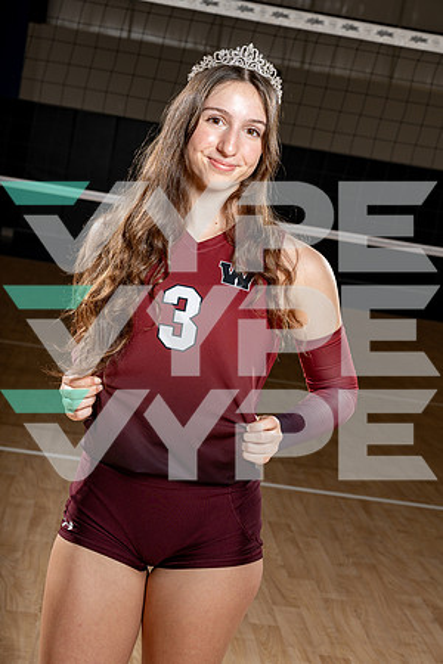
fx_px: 1163
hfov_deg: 21.6
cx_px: 222
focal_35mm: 63
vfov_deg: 31.9
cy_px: 332
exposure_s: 1/250
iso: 100
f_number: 8
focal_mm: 63
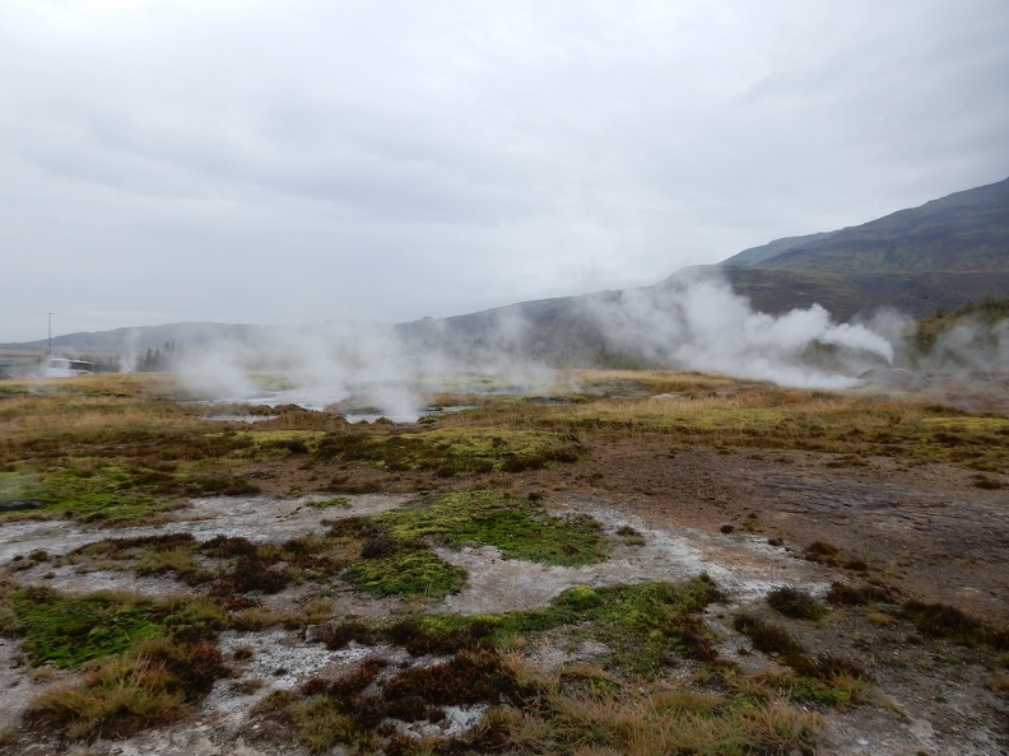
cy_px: 378
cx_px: 504
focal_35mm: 25
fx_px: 729
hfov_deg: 69.4
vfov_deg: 54.9
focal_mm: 4.5
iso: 125
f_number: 3.7
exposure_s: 1/640
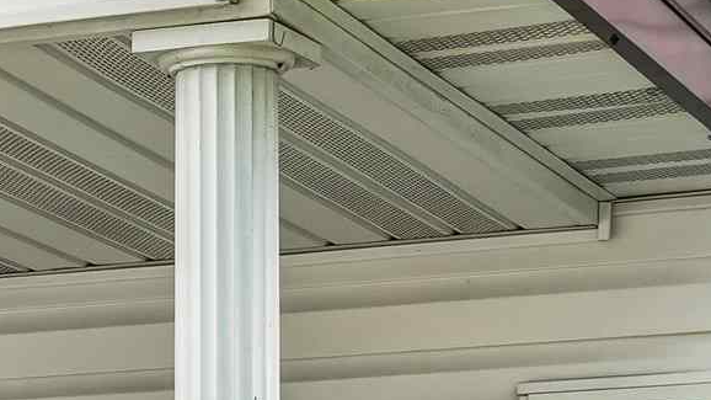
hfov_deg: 10.8
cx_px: -239
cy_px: 987
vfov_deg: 6.0
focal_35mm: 195
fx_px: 3676
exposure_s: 1/60
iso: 100
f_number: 8
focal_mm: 35
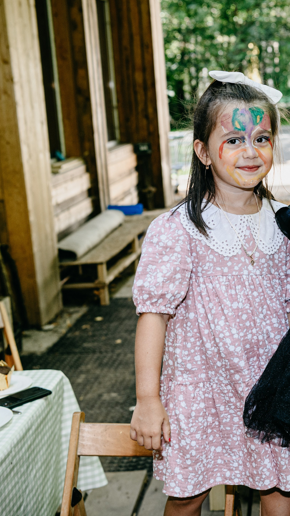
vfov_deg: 32.8
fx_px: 875
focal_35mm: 64
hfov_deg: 18.1
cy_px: 241
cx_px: 319
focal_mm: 38
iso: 320
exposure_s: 1/160
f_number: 3.5
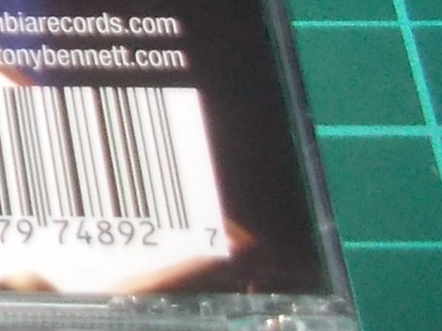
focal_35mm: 140
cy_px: -200
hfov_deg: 11.7
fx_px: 1787
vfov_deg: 10.2
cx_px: -600
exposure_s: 1/30
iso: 200
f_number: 3.3
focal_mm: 4.1
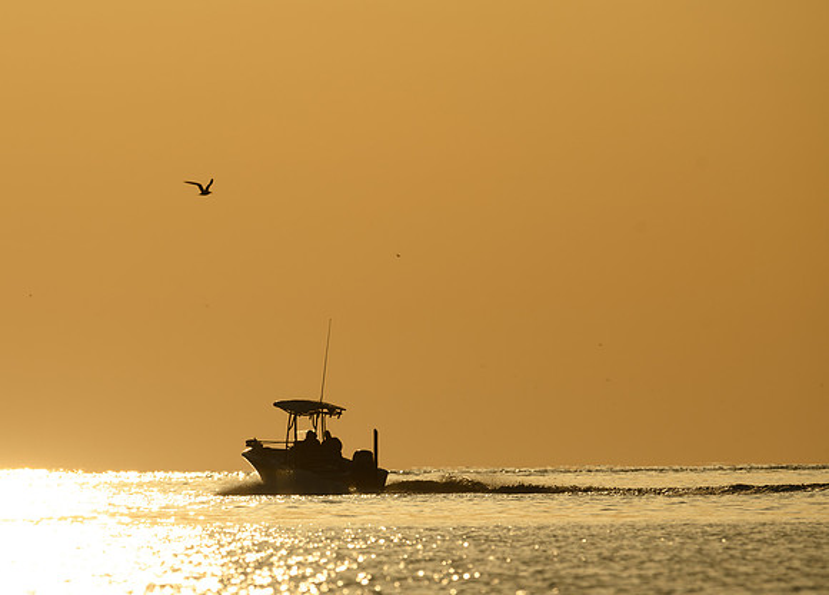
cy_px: 379
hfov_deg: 2.4
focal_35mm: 838
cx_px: 245
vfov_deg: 1.7
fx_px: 19762
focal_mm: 600
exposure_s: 1/2500
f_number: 8
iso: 64
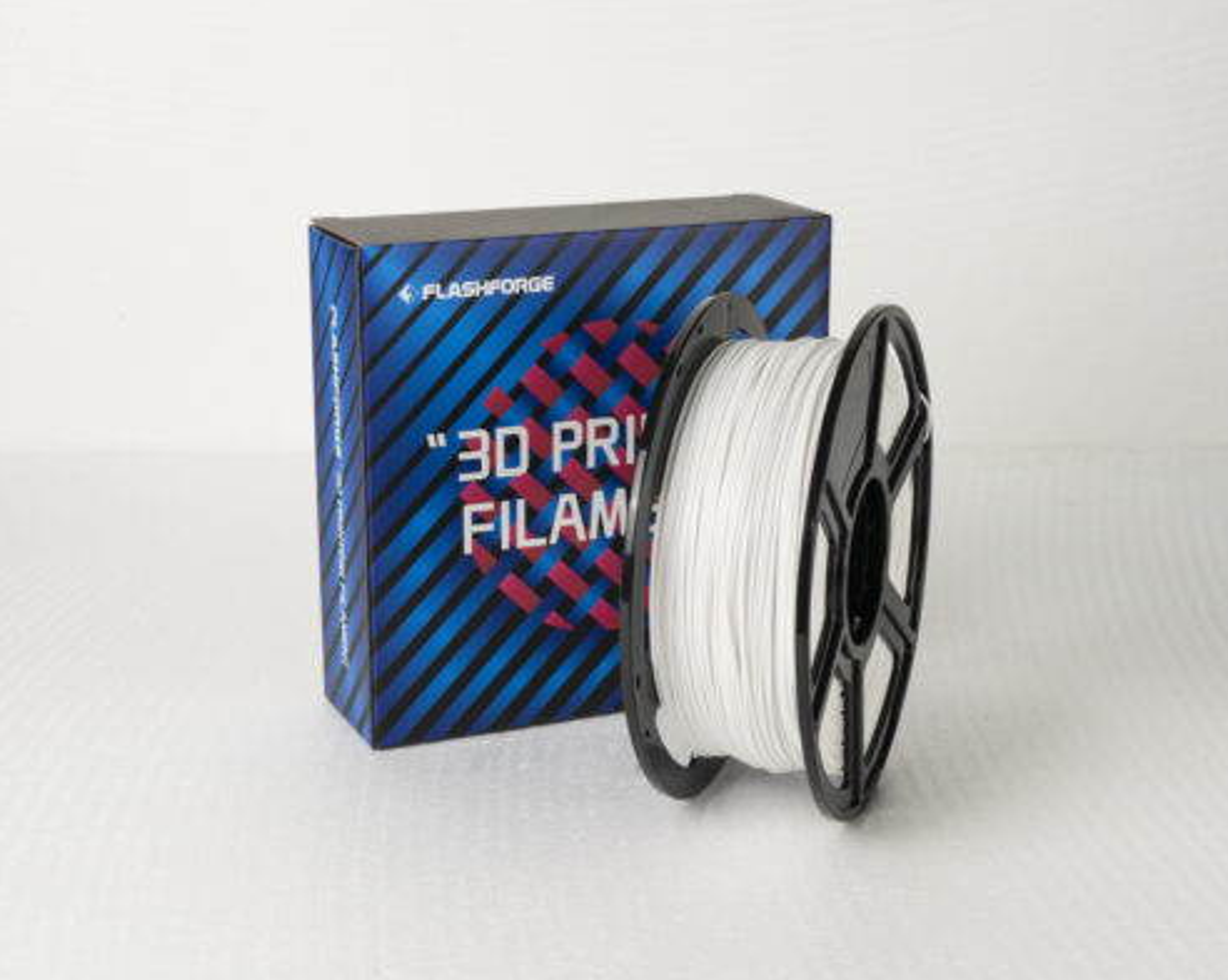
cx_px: 659
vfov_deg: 24.2
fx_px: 2288
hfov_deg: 30.0
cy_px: 486
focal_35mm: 63
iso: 3200
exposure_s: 1/30
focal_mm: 55
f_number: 20
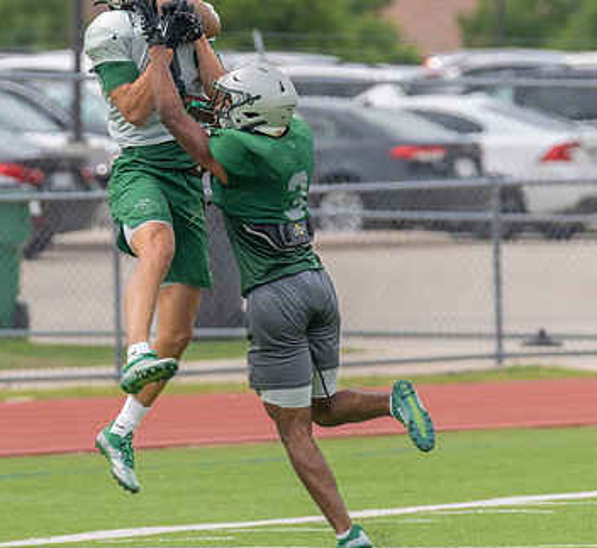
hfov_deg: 3.0
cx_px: 49
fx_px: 11254
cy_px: 196
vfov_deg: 2.8
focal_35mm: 601
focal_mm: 200
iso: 160
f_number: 3.5
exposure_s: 1/1250
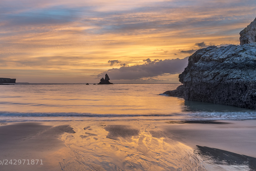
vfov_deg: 39.7
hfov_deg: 56.8
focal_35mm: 33
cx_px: 104
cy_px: 62
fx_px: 235
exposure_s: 1/15
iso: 100
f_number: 16
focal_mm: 24
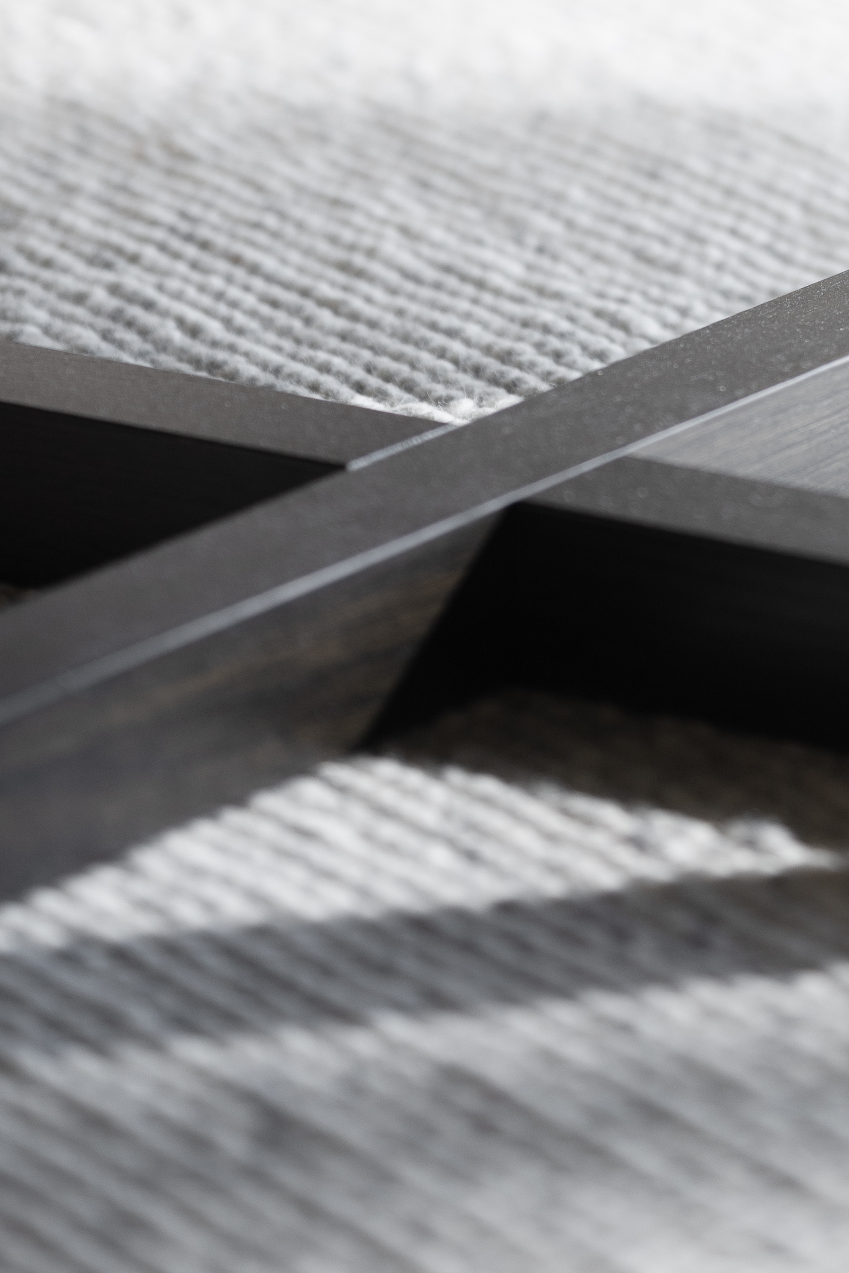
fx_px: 9198
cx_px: 1147
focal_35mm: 260
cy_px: -416
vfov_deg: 7.8
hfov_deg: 5.3
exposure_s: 1/125
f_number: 1.8
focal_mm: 85
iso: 80
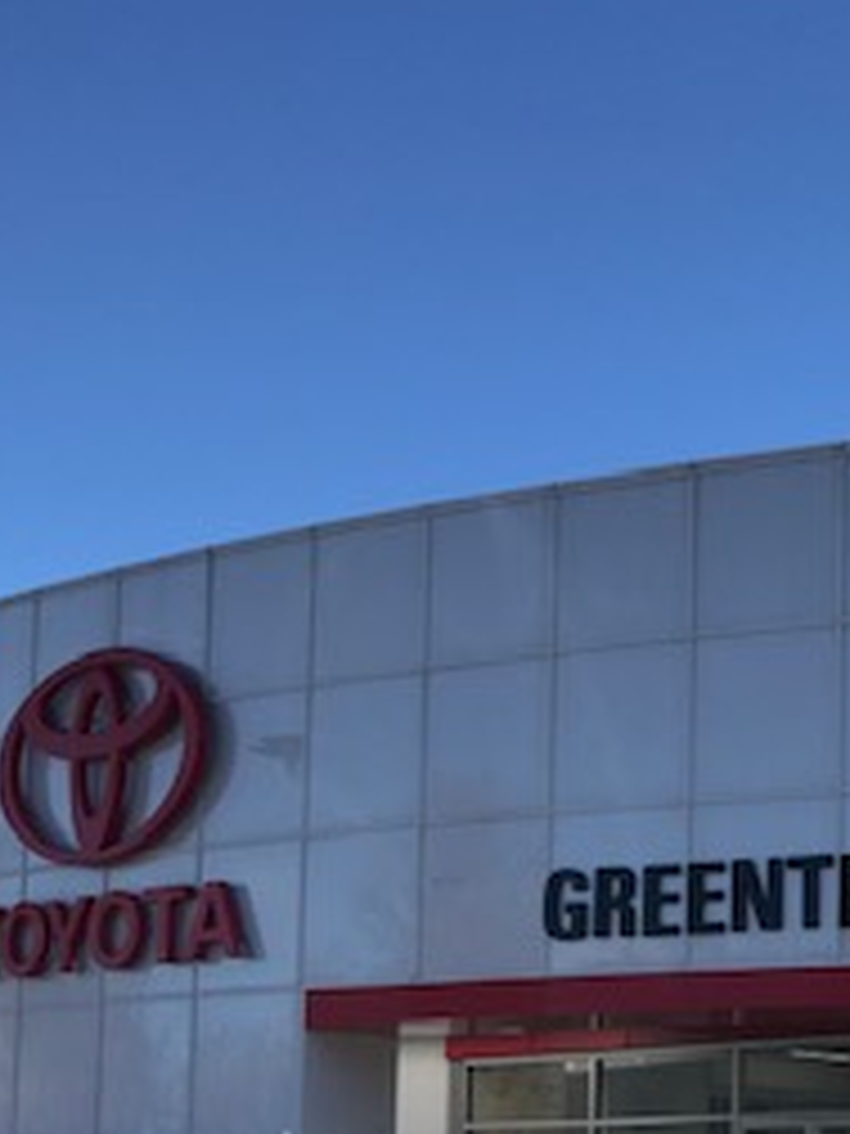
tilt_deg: +7.3
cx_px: 1021
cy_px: 1022
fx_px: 2325
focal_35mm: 71
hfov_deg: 19.5
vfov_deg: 26.5
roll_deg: -1.2
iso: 20
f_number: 1.8
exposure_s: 1/1773
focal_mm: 3.99
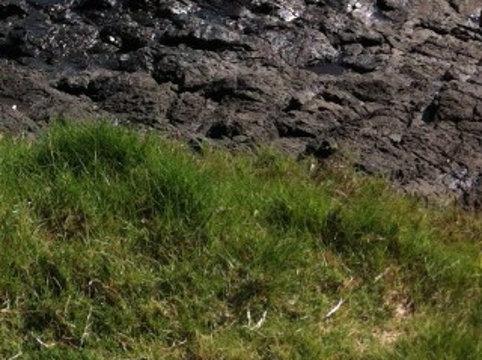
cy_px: -143
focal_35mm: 112
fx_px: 1557
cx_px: -224
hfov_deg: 16.2
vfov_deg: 12.7
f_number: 2.8
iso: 80
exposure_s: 1/1040
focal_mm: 3.85
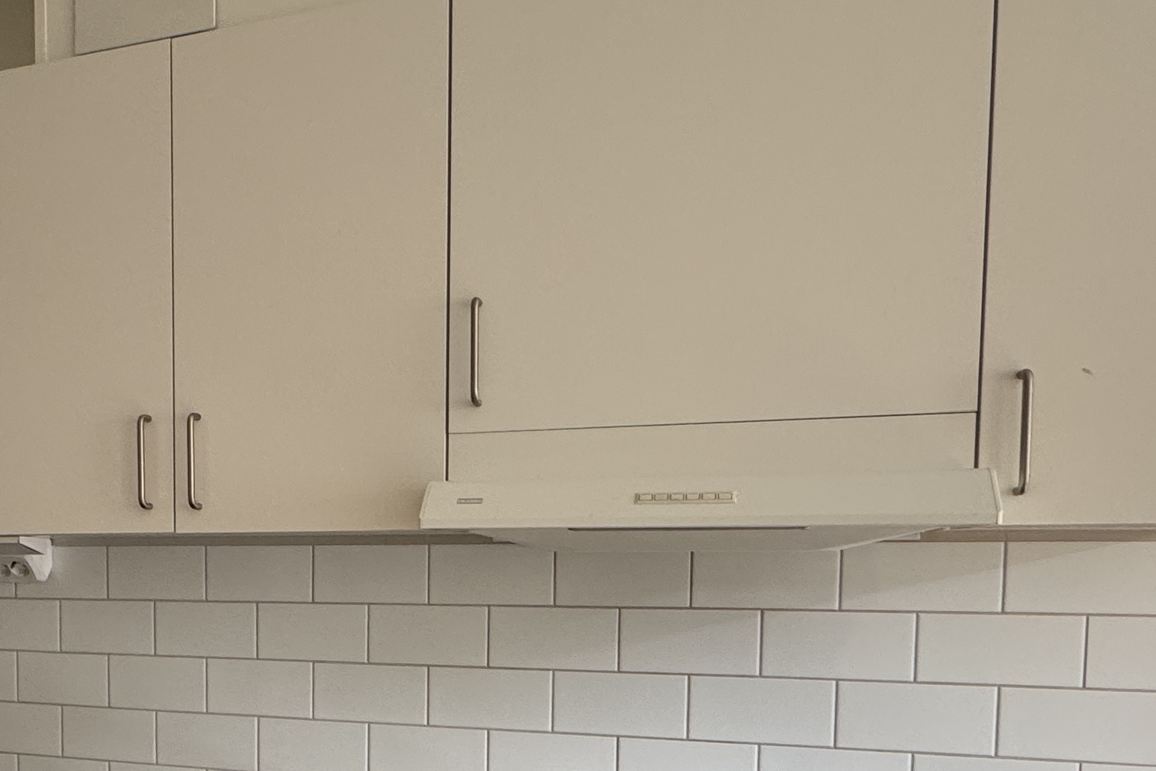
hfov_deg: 50.2
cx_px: 244
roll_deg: +0.1
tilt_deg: -3.6
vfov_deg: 35.5
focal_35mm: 36
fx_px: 1156
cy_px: 635
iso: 250
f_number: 2.2
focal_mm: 2.22
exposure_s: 1/99
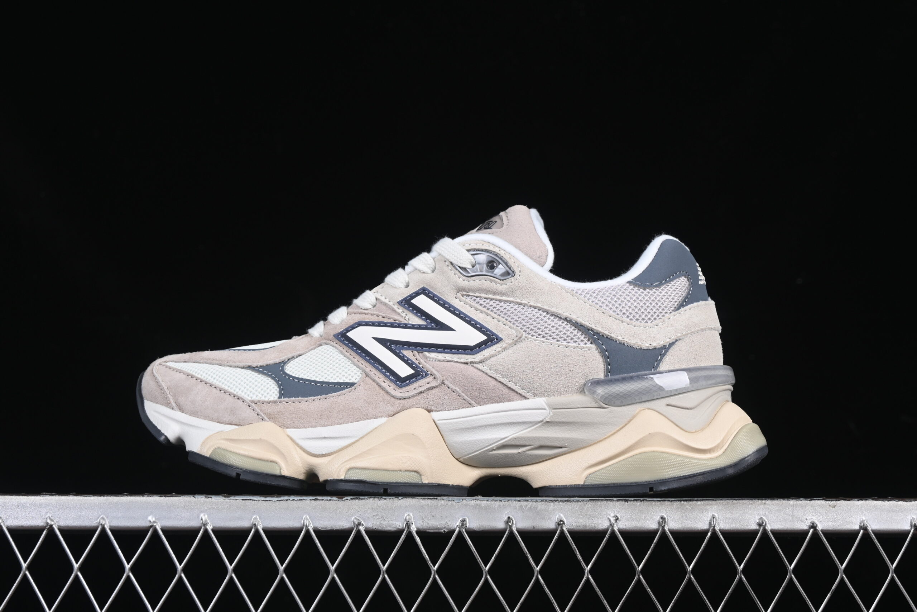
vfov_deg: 18.2
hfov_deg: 27.0
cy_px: 306
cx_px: 458
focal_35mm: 75
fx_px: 1910
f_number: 8
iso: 160
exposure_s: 1/80
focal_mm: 50
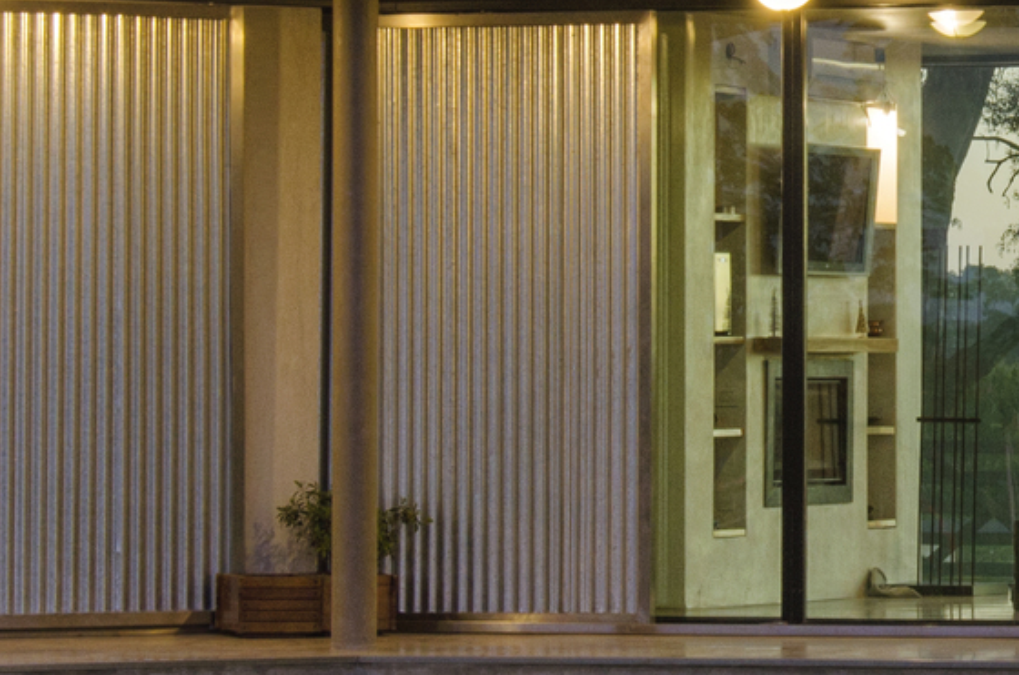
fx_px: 7260
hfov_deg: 8.0
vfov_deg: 5.3
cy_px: 168
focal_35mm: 257
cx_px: 1179
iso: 200
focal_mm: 48
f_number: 11
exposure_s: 1
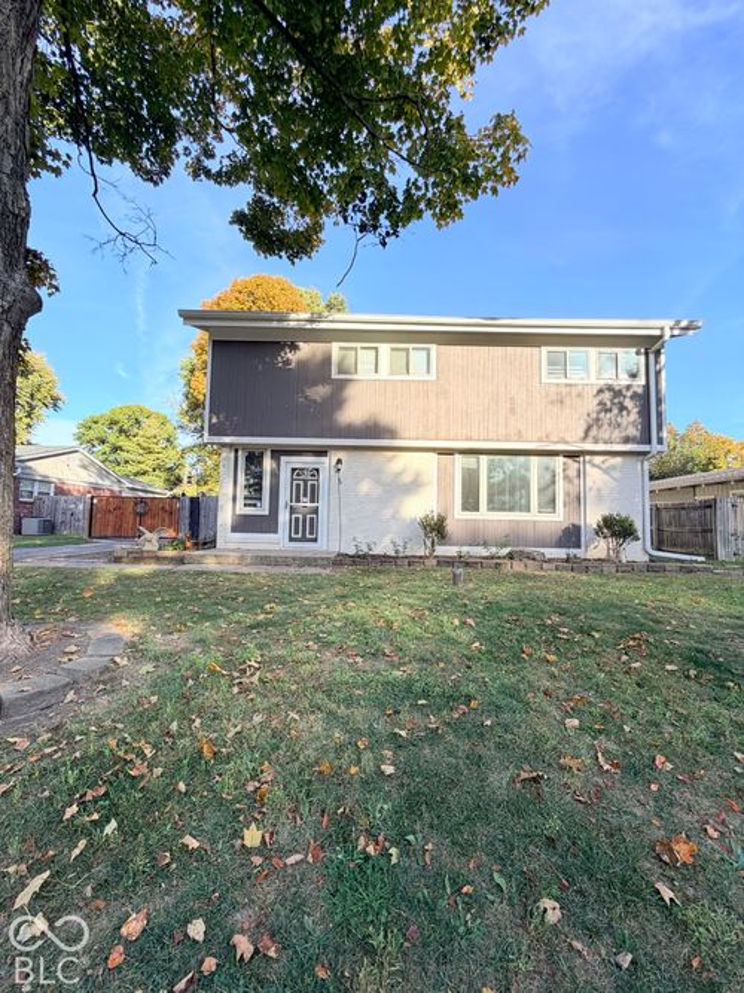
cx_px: 372
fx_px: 401
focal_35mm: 14
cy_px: 496
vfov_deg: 102.1
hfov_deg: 85.7
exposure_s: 1/514
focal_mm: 2.22
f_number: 2.2
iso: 40
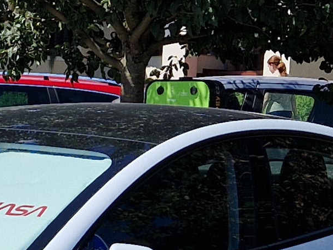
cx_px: -231
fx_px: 1463
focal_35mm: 152
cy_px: 244
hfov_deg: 12.1
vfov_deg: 9.7
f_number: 1.8
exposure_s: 1/2584
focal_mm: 5.4
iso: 50
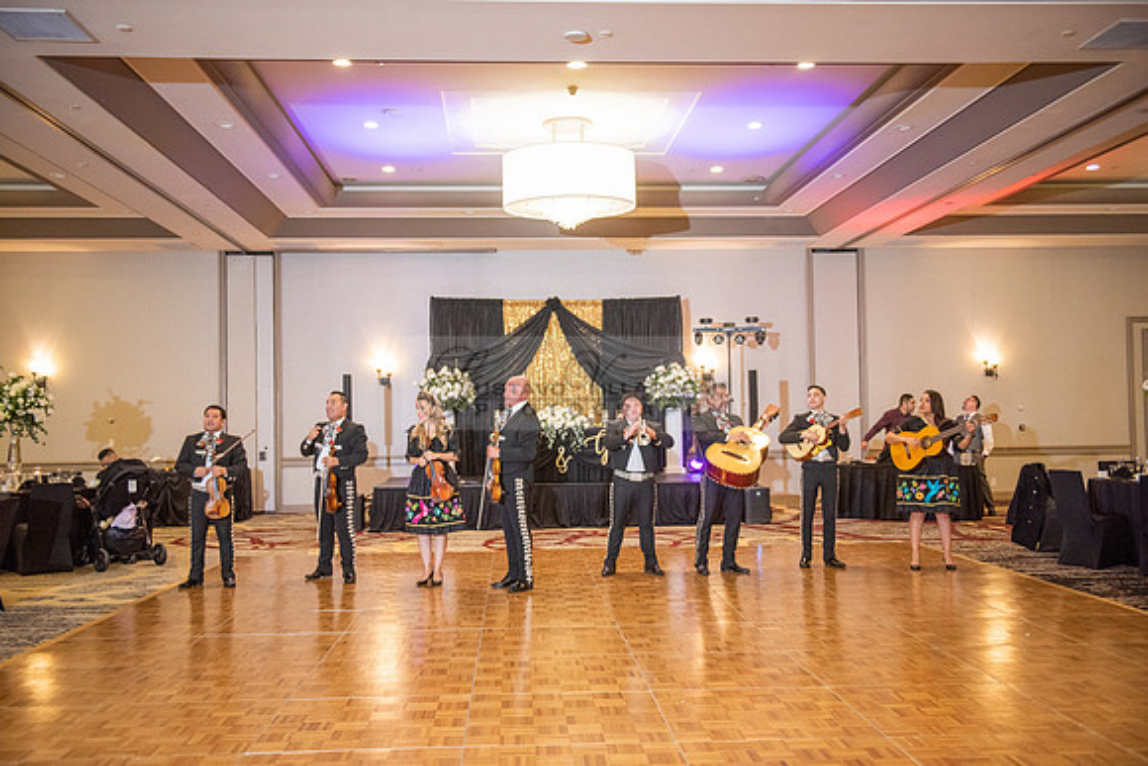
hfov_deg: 54.4
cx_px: 574
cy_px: 383
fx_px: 1116
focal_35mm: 35
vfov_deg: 37.9
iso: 1600
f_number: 2.8
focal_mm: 35
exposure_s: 1/125
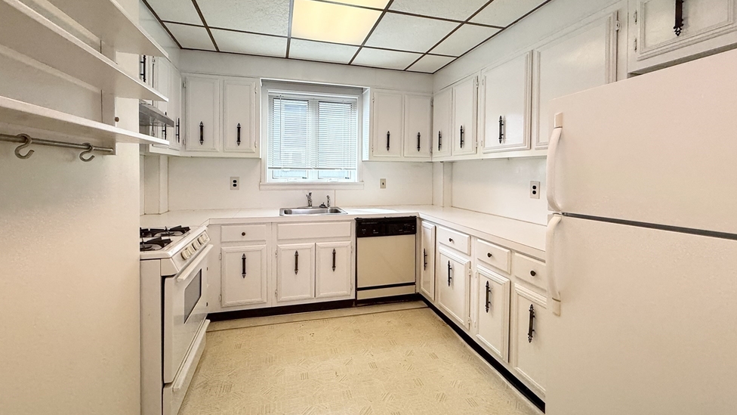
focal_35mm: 16
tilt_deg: -0.4
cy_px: 178
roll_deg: -0.3
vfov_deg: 66.7
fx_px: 313
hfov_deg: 99.4
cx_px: 365
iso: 125
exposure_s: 1/180
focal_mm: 2.22
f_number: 2.2
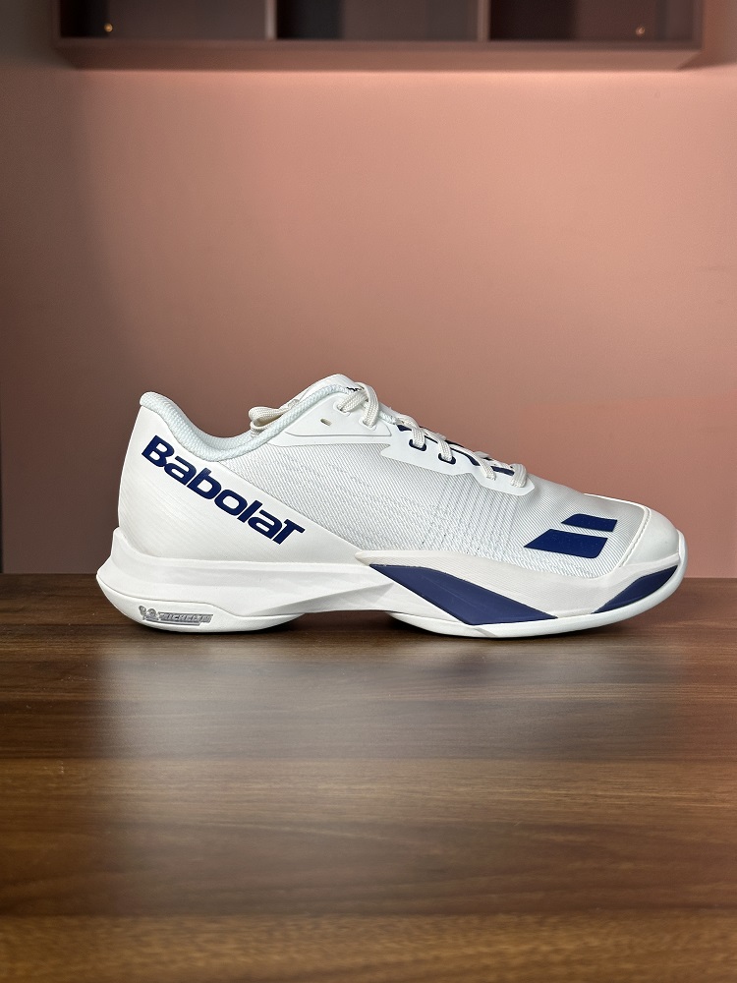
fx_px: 1363
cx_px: 368
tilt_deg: -7.3
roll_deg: -0.5
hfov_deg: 30.3
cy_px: 492
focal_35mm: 48
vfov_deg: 39.7
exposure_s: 1/144
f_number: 1.78
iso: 64
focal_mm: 6.86
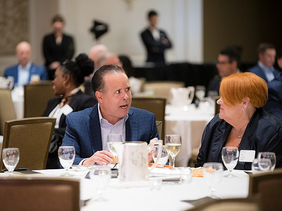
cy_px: 106
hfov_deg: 10.7
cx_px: 124
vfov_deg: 8.0
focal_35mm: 185
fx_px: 1506
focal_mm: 170
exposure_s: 1/125
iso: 3200
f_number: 2.8
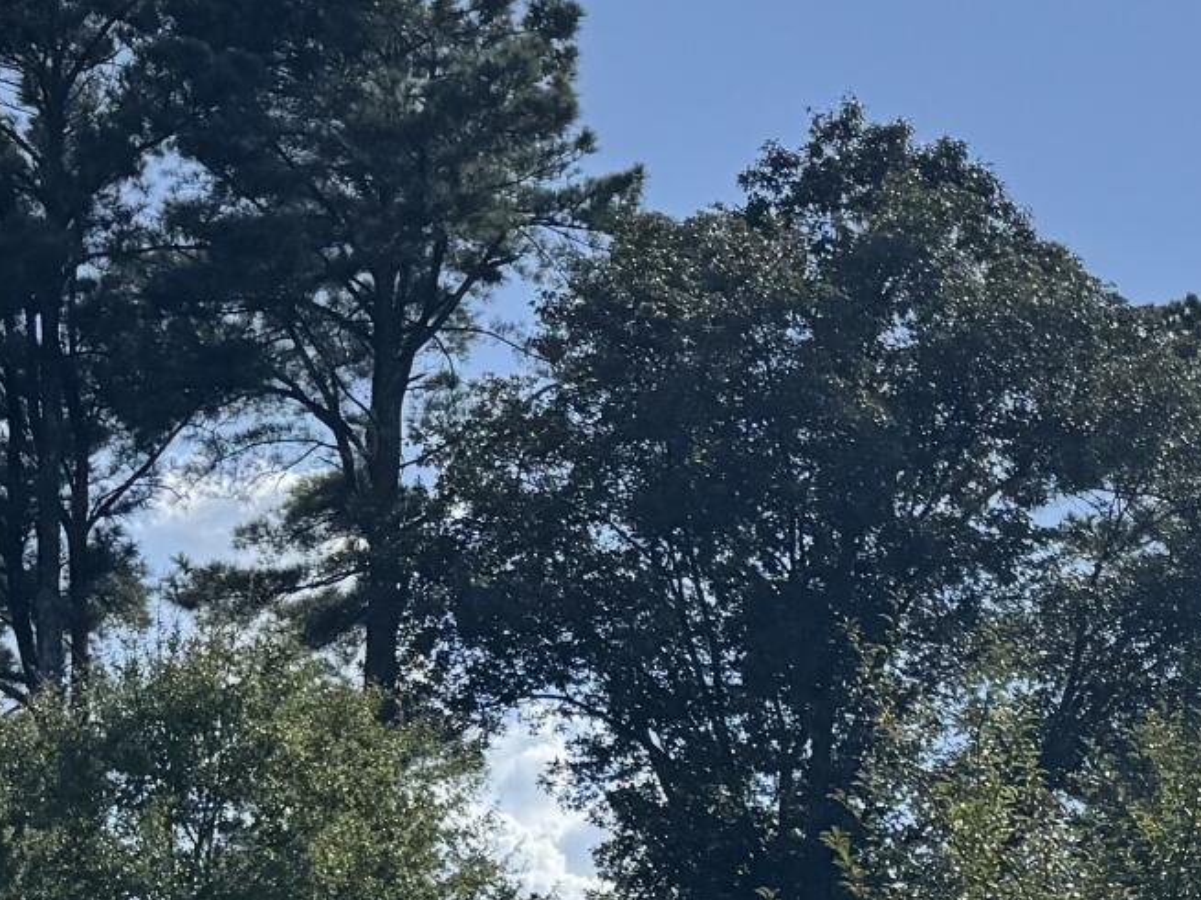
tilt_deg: +2.5
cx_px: 2010
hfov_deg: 15.8
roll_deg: +0.0
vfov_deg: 12.6
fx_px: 3816
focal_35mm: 110
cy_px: 1472
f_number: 1.78
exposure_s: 1/9009
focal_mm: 6.76
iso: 80
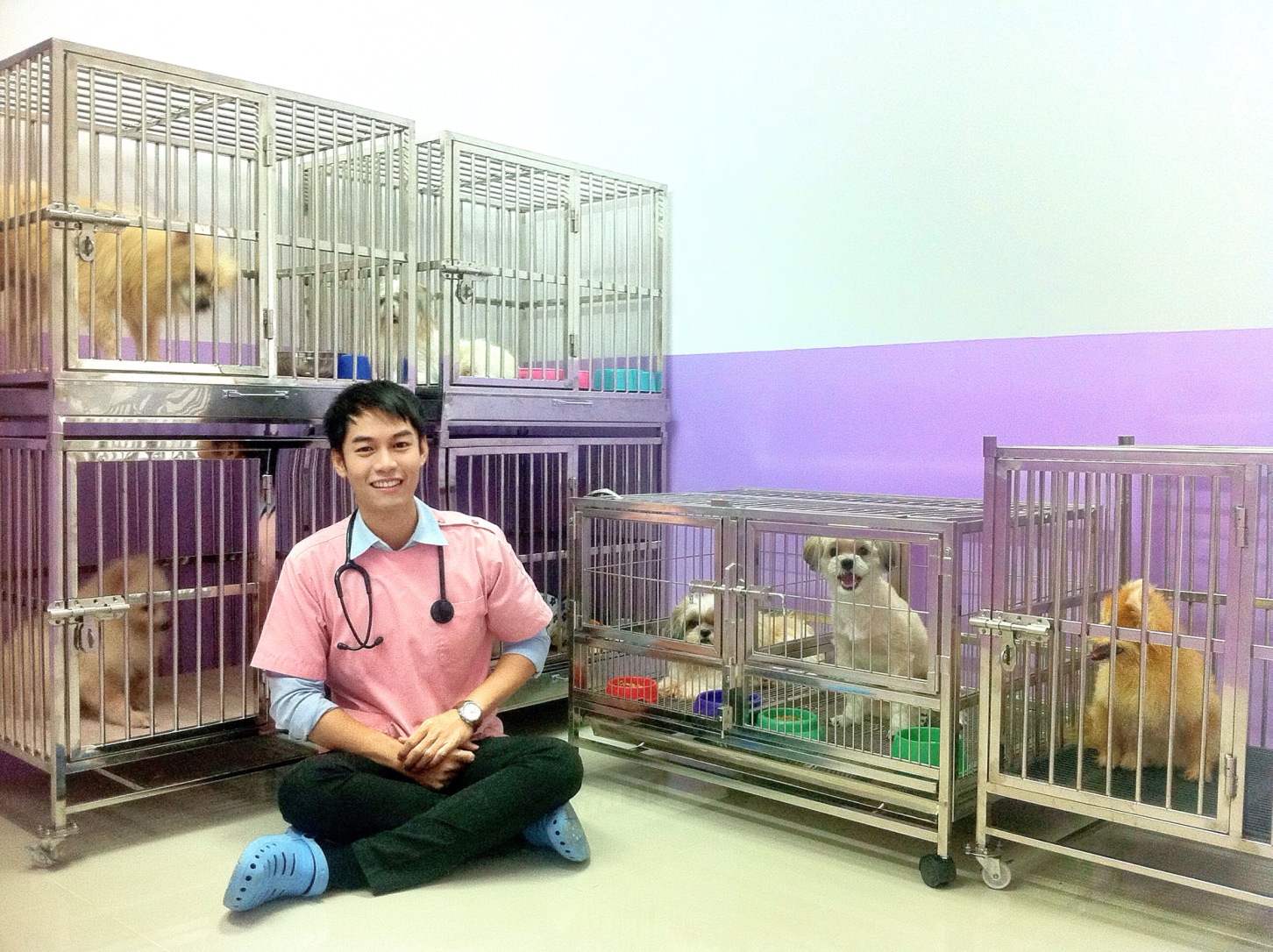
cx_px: 636
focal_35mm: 35
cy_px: 476
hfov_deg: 52.7
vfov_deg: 40.6
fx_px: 1286
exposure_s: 1/17
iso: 250
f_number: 2.8
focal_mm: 3.85
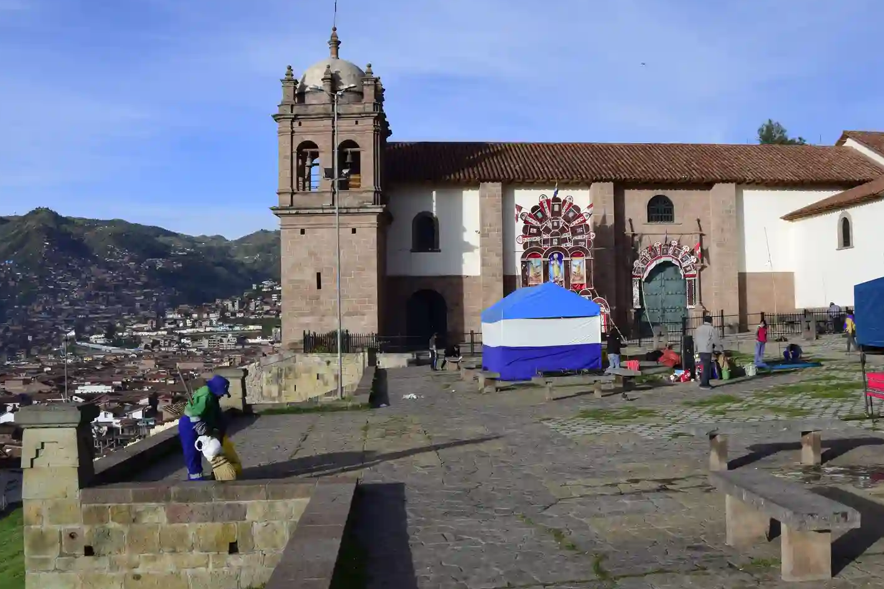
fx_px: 933
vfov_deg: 35.0
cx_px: 483
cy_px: 287
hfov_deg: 50.6
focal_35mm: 38
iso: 400
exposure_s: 1/400
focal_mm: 18
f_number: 8
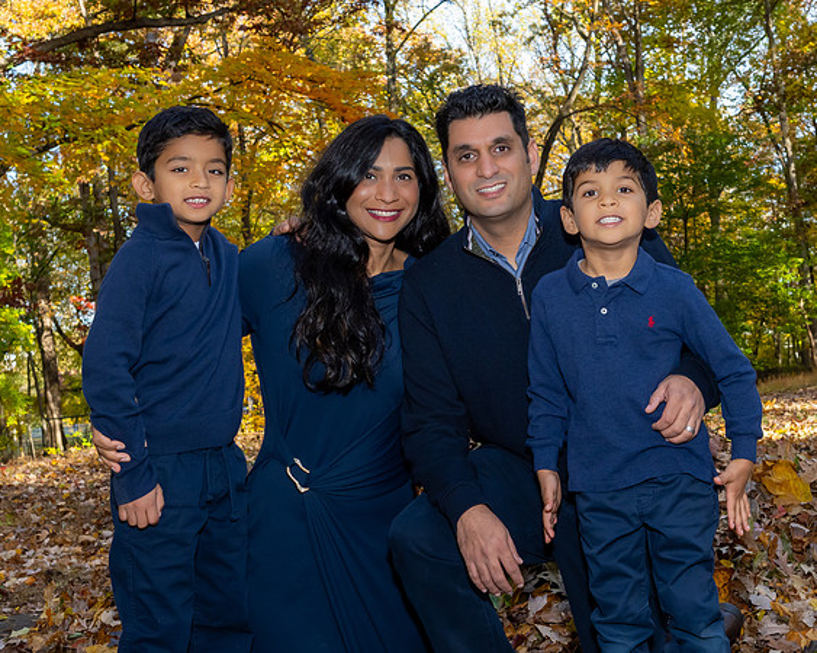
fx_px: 1395
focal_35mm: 58
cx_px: 496
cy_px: 305
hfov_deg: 32.5
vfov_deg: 26.3
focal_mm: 32
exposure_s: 1/250
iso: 800
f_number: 8
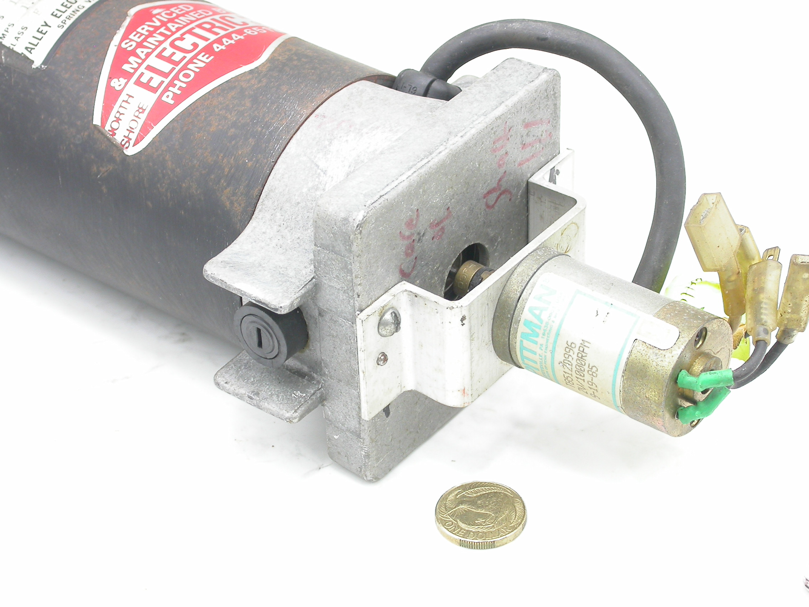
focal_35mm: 109
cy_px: 304
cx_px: 404
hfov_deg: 18.0
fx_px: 2547
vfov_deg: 13.6
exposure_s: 1/25
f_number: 4.1
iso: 100
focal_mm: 22.6
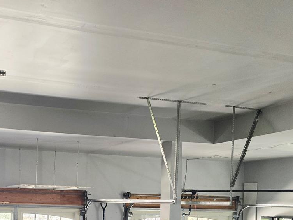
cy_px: 198
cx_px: 35
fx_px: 372
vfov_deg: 31.3
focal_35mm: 44
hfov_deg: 40.1
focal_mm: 6.3
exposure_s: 1/120
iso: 250
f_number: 1.7
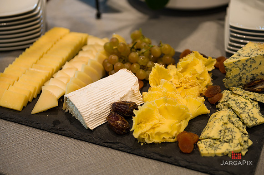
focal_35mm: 62
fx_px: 454
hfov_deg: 32.4
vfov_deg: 21.9
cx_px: 132
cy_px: 88
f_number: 3.2
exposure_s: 1/160
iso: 250
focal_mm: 62
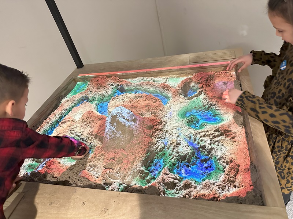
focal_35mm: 24
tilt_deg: -38.3
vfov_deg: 56.8
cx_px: 146
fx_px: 203
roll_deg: +16.1
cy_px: 110
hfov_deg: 71.6
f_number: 1.78
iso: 800
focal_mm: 6.86
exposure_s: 1/40
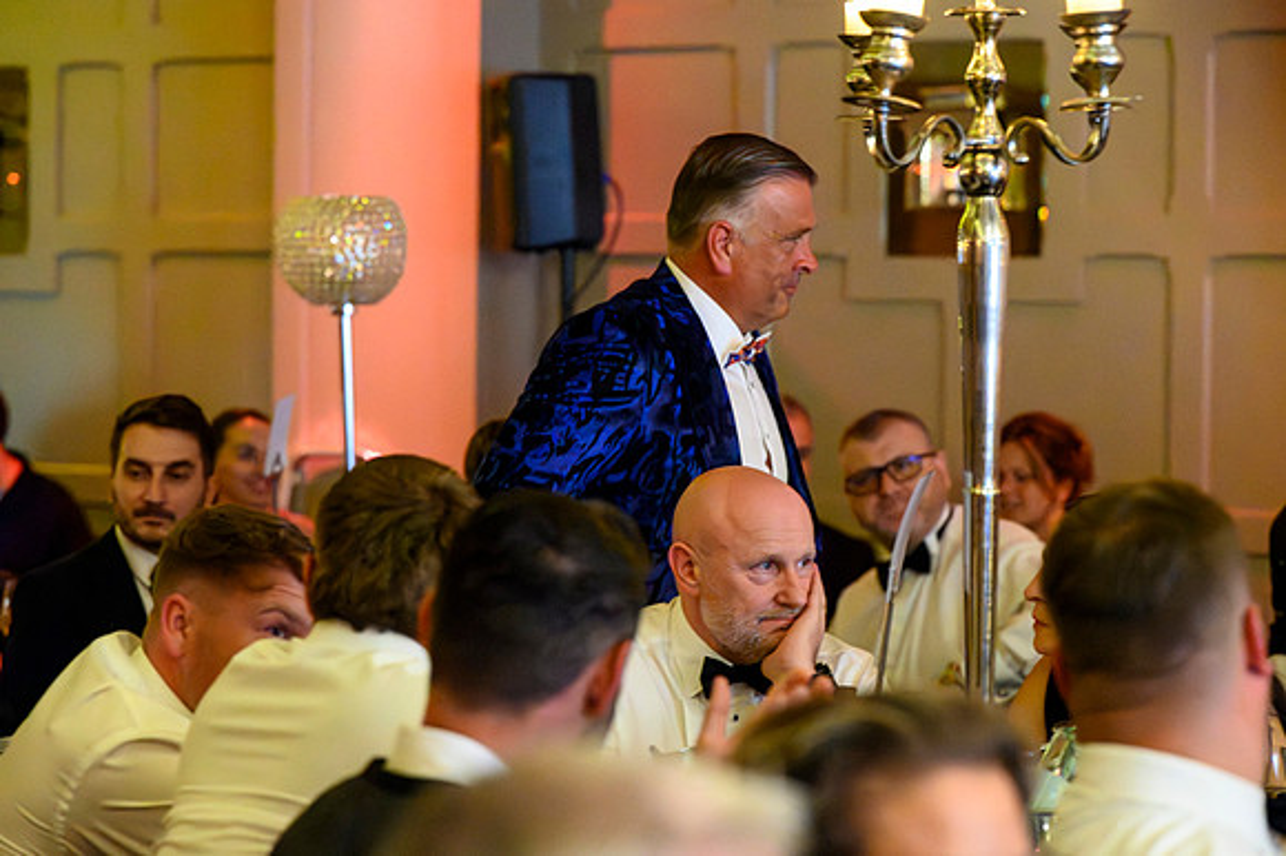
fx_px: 4091
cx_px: 643
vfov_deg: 11.9
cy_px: 428
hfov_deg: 17.9
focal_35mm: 115
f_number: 4
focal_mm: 110
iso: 51200
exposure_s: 1/200
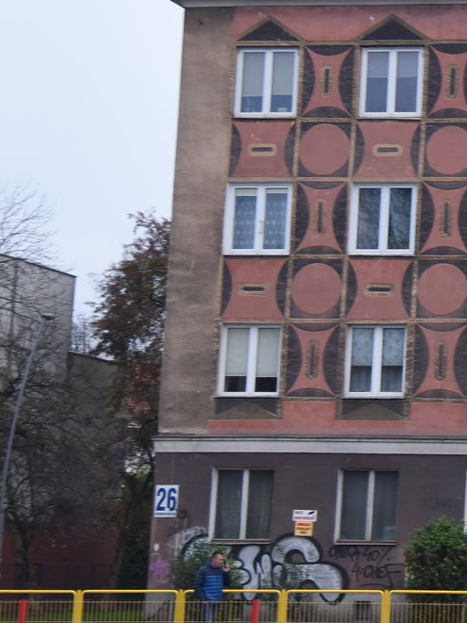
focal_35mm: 134
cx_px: 695
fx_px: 2410
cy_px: 124
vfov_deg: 14.6
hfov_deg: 10.7
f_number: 4
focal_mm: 48
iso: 640
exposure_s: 1/125
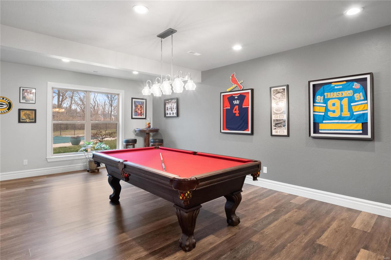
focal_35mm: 20
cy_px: 130
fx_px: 217
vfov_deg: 61.9
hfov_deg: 84.0
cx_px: 196
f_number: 10
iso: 400
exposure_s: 1/2
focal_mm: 10
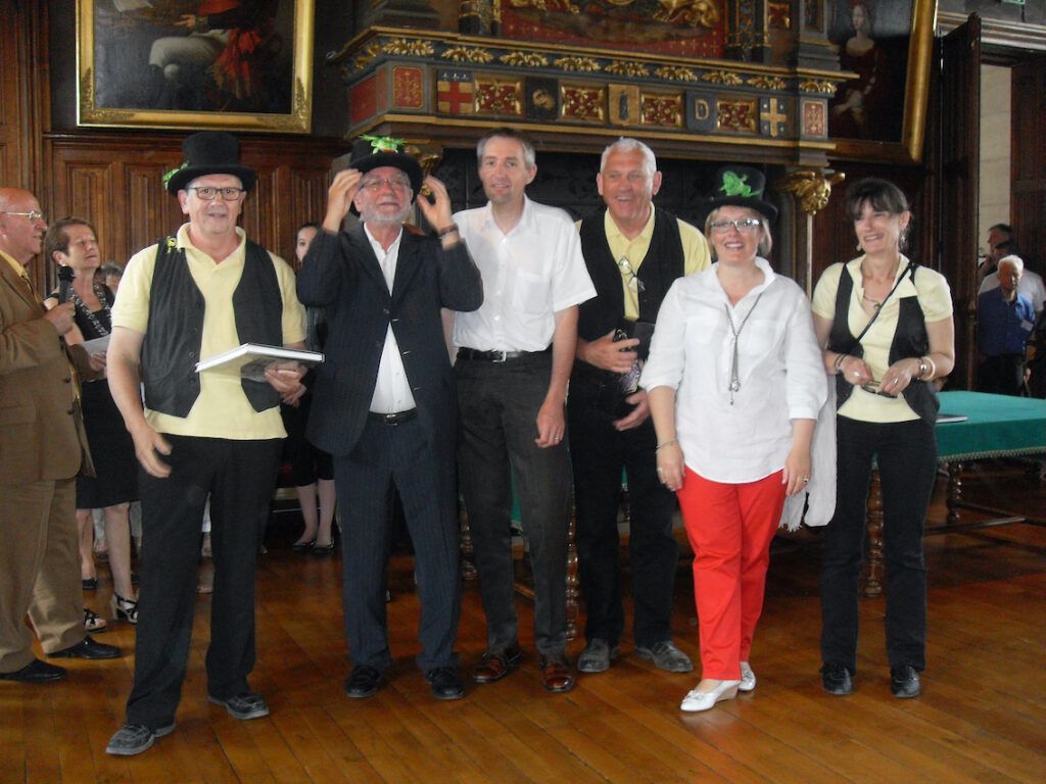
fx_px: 1118
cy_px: 392
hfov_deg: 50.1
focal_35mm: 37
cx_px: 523
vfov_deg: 38.7
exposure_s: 1/45
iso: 240
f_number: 2.8
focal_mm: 6.3
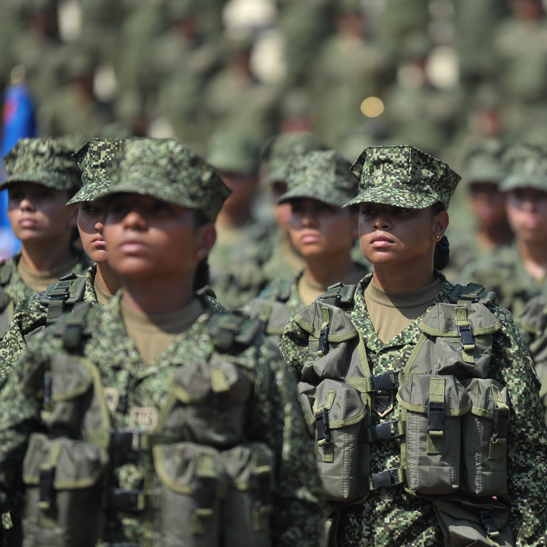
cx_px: 362
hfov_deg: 6.8
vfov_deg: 6.8
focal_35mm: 256
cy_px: 274
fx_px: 4577
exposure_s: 1/2500
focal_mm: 200
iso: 160
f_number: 2.8
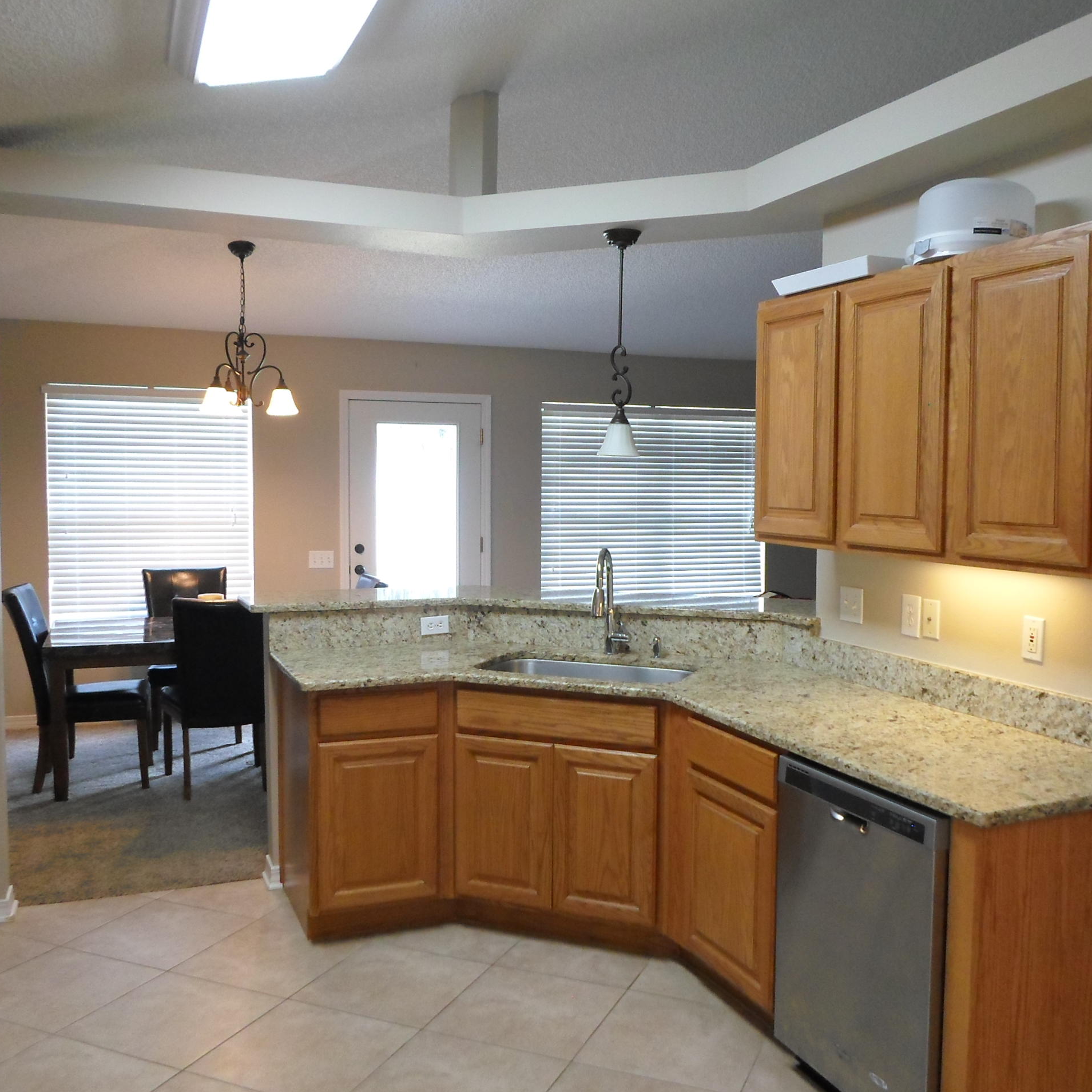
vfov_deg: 54.0
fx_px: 1071
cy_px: 541
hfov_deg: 54.0
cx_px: 581
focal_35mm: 30
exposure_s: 1/30
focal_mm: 4.5
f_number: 2.5
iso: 200
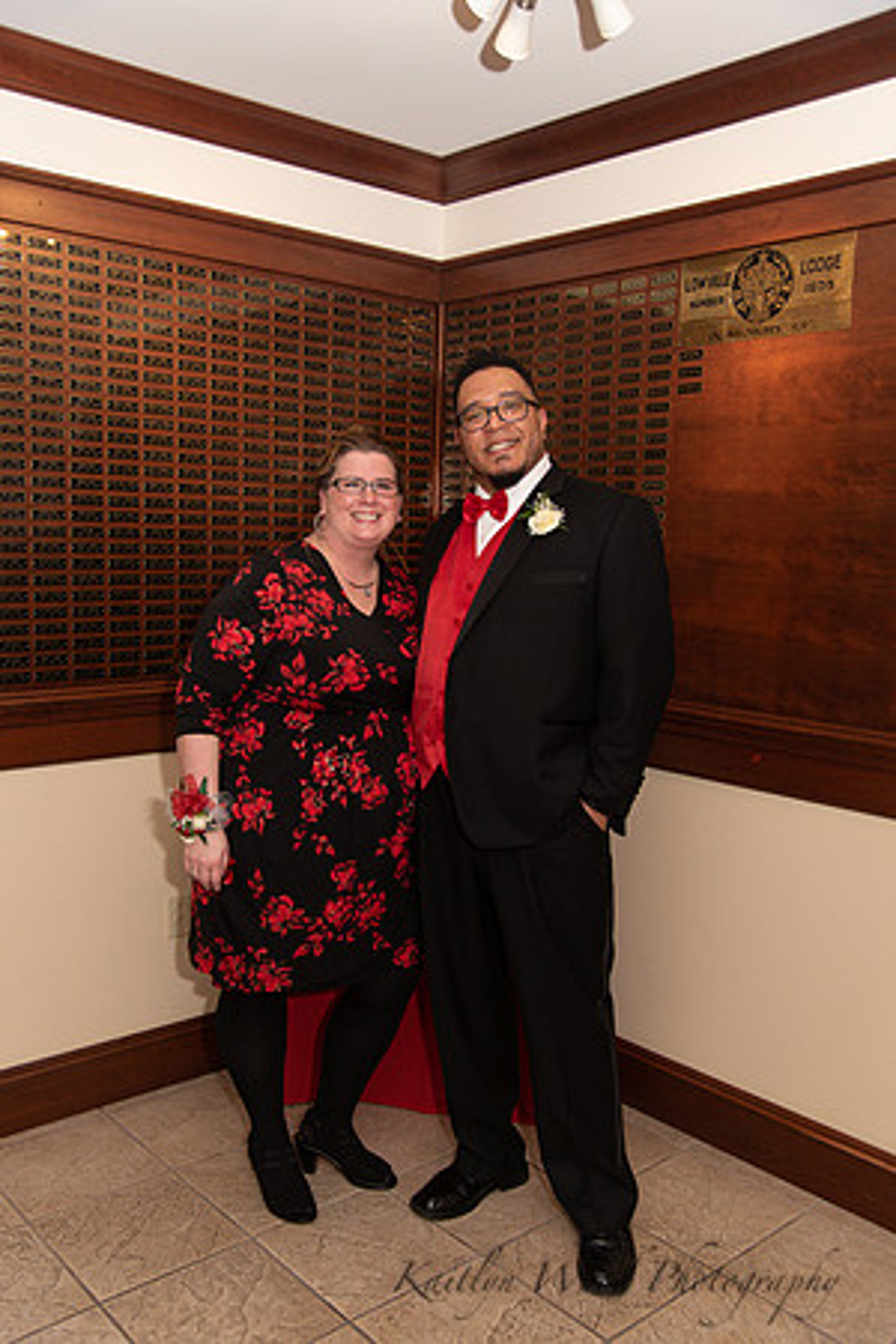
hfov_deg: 42.3
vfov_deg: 60.3
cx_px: 448
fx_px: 1157
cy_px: 672
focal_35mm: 31
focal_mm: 31
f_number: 4
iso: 800
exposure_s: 1/200
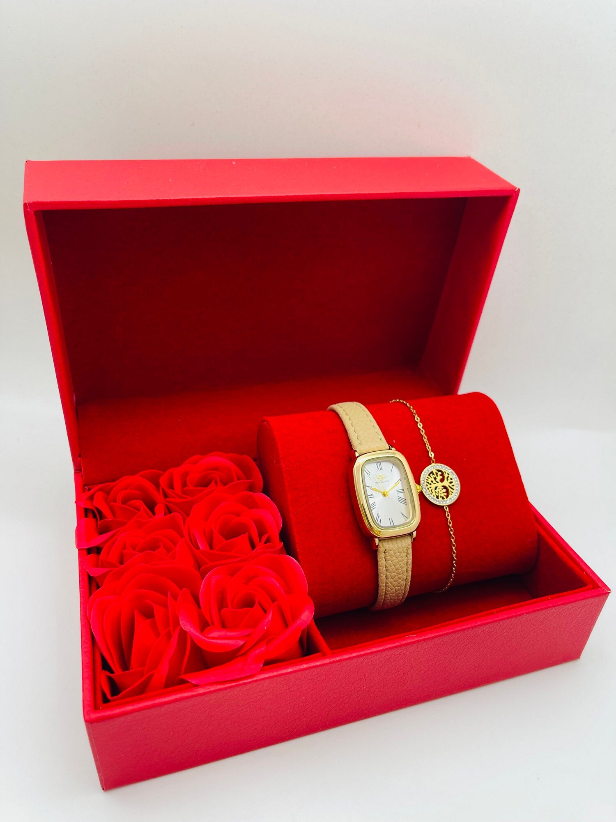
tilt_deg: -33.6
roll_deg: -3.8
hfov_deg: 54.9
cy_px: 411
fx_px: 593
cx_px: 308
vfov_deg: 69.4
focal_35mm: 25
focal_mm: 5.1
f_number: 1.6
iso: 32
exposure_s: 1/122
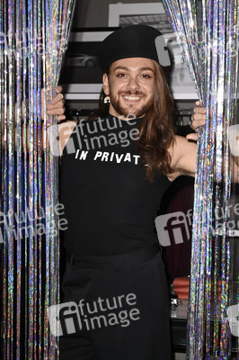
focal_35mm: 70
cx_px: 120
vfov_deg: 28.9
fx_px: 698
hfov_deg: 19.4
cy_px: 180
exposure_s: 1/160
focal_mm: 70
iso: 2000
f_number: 5
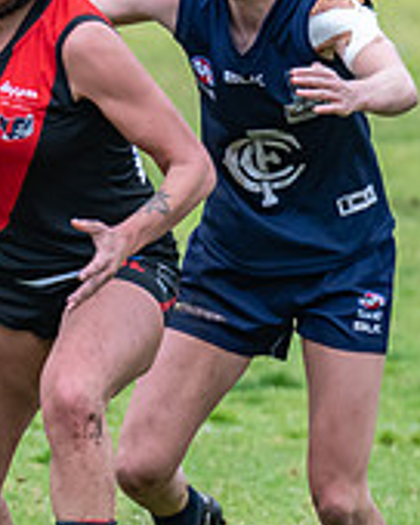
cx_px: -440
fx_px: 36747
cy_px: 216
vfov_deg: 0.8
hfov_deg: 0.7
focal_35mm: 2365
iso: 1250
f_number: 7.1
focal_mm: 420
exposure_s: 1/1600
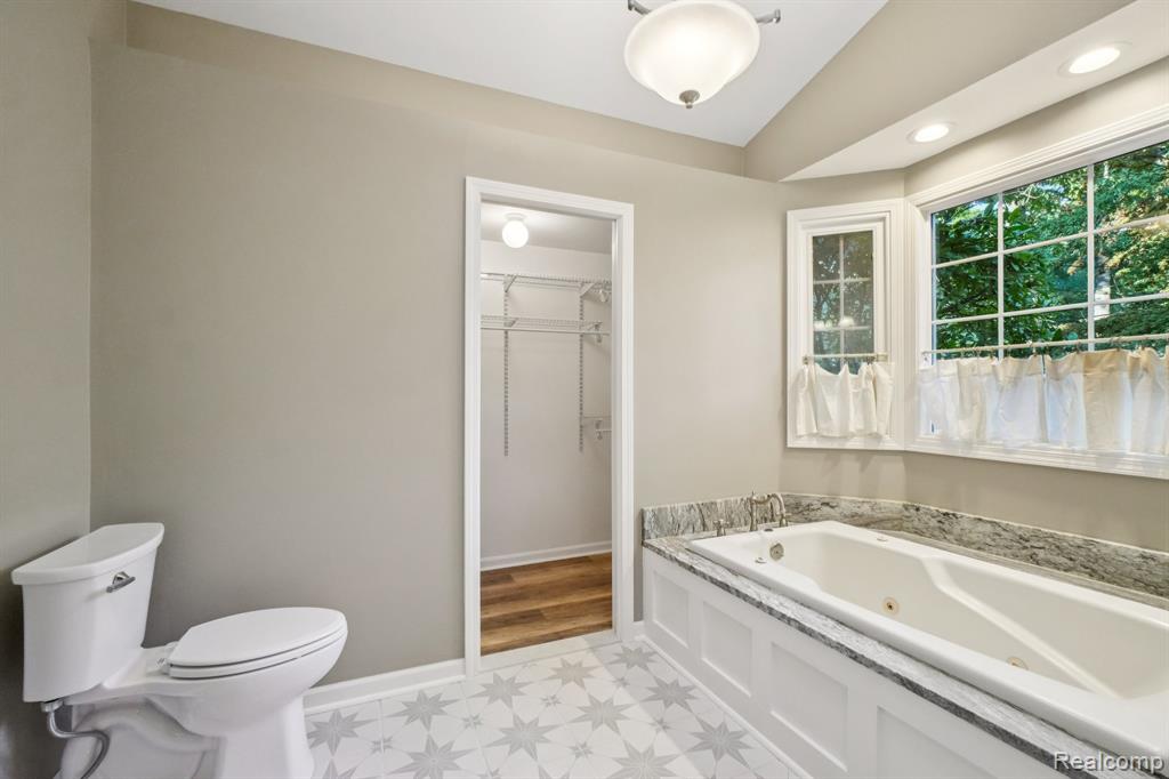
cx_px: 584
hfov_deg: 100.4
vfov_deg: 77.3
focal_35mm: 15
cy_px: 390
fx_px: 487
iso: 1250
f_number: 8
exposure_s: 1/30
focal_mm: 10
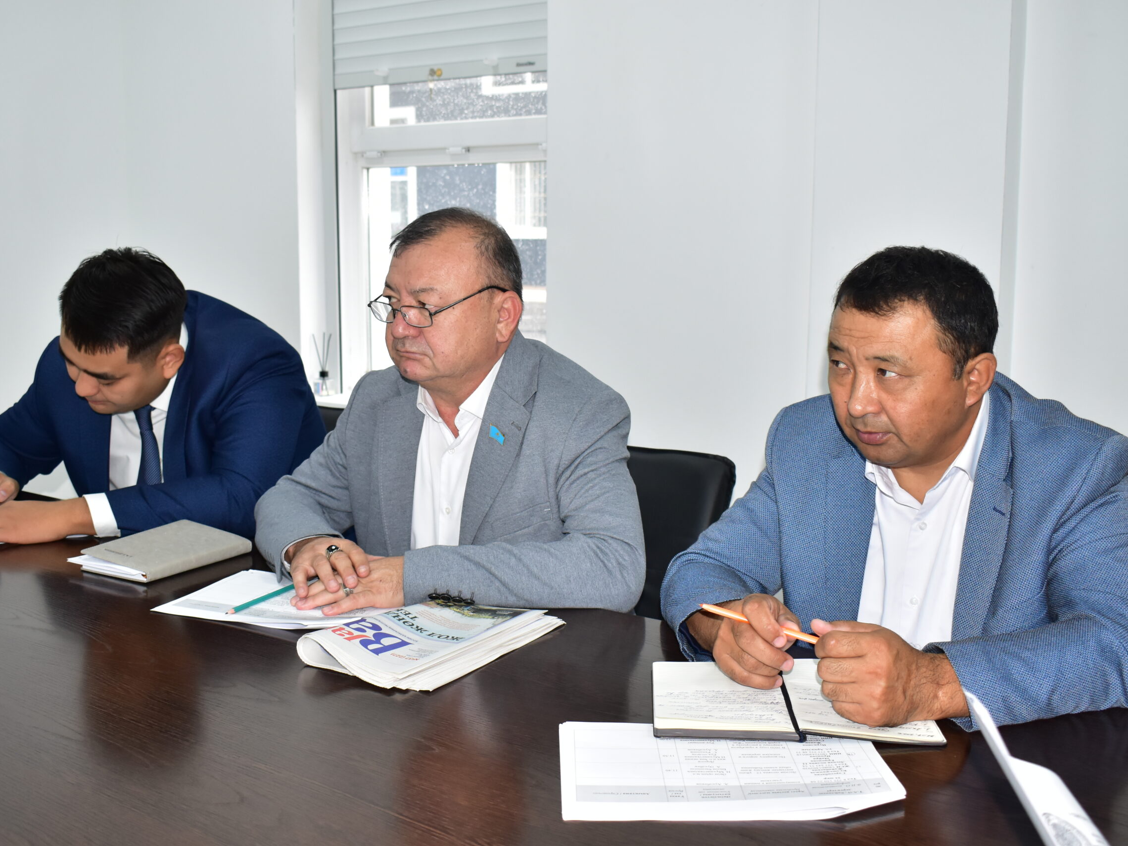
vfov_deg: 36.8
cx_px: 508
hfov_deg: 47.8
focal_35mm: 39
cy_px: 423
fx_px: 1271
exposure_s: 1/125
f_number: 5
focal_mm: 24
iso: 800
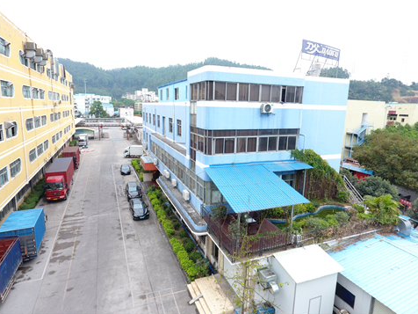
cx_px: 206
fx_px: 254
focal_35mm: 21
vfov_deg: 63.4
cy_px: 153
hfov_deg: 79.0
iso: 200
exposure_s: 1/240
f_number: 2.8
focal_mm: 3.61
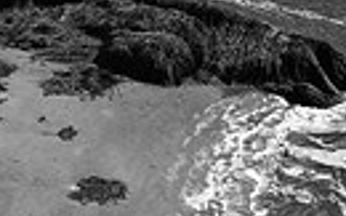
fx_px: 961
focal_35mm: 102
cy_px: -360
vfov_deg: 10.4
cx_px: 90
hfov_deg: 20.3
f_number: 20
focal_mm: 19.1
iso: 200
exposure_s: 1/75
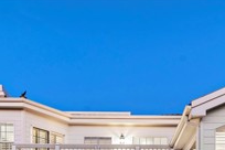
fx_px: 275
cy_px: 230
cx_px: 137
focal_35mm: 44
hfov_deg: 44.2
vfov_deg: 23.7
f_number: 7.1
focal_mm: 14
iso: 160
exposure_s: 2.5
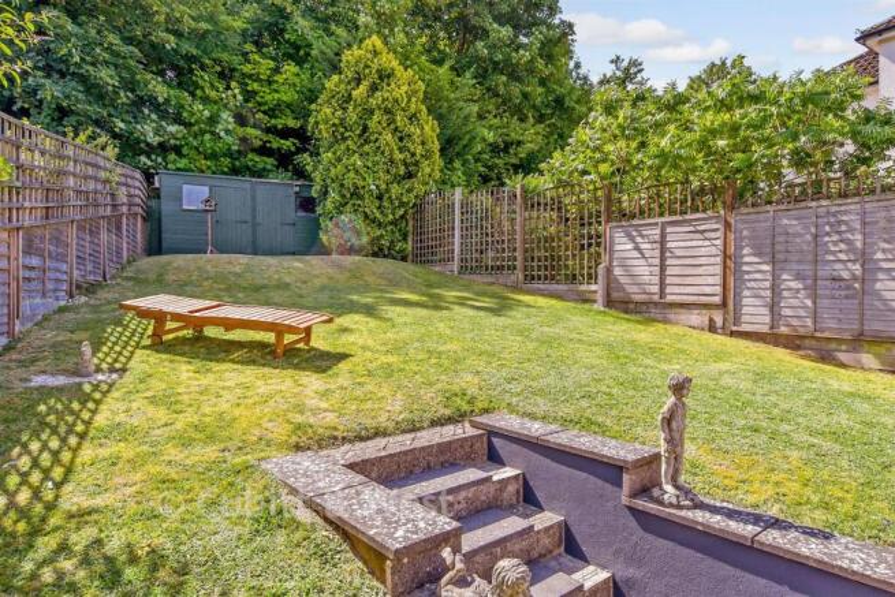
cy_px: 298
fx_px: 522
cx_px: 448
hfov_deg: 81.2
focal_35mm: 21
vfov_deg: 59.5
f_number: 8
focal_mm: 14
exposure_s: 1/250
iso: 200
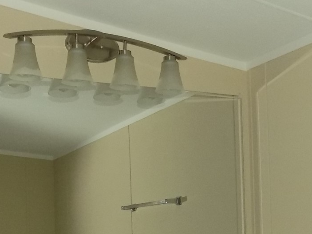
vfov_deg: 20.4
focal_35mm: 67
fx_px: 604
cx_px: 182
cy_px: 285
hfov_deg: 28.9
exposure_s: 1/30
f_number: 3.1
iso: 200
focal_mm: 4
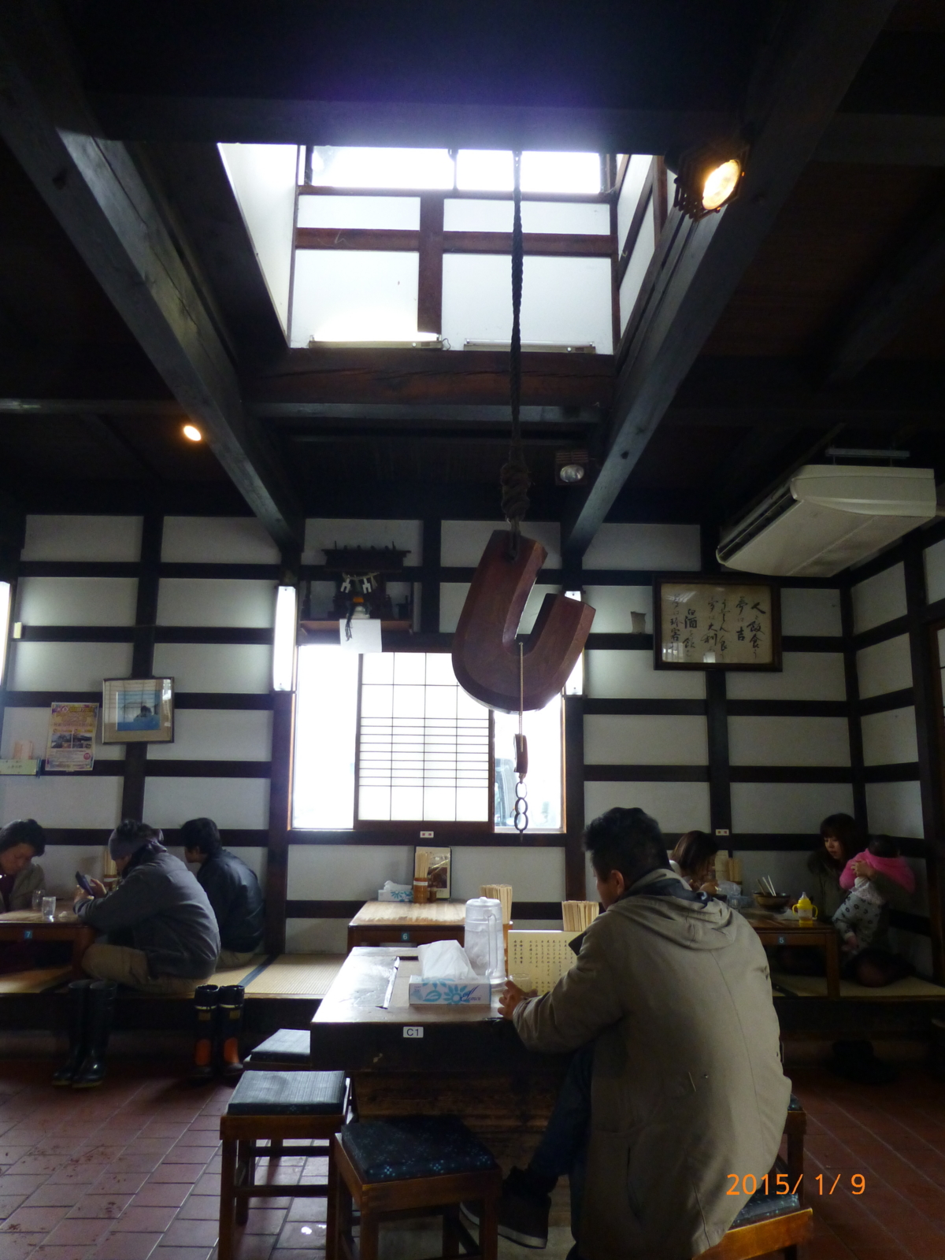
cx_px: 472
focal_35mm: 24
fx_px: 874
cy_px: 630
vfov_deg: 71.6
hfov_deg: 56.8
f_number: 3.3
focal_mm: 4.3
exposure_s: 1/60
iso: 400
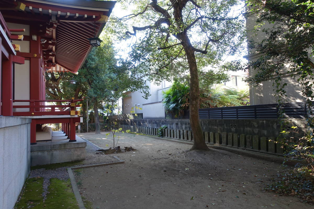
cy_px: 104
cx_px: 157
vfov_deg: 53.1
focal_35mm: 24
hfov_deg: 73.7
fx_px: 209
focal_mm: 8.8
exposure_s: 1/50
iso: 125
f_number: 2.8
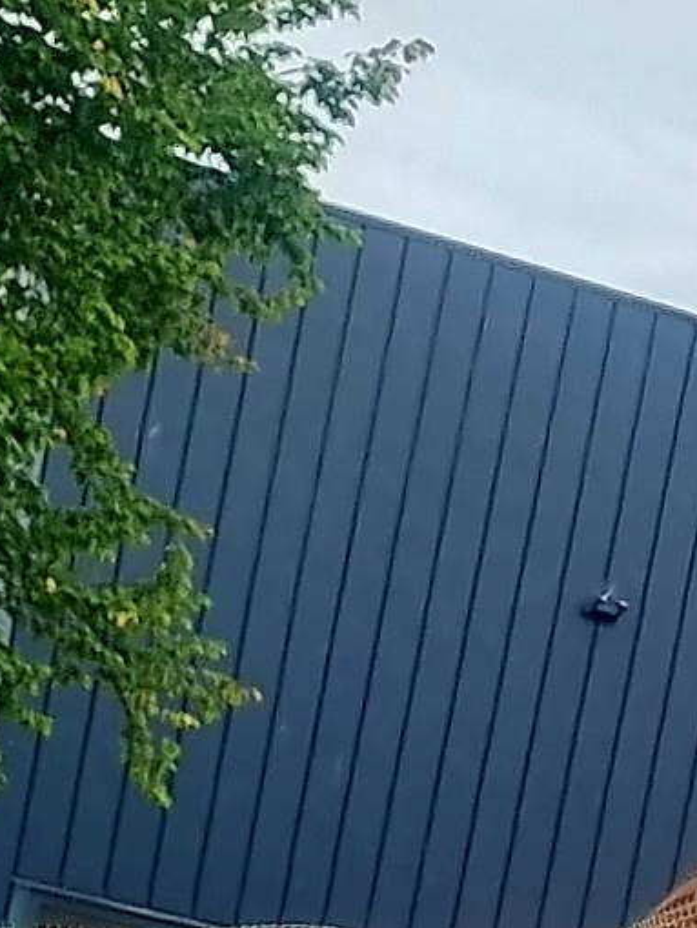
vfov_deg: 10.4
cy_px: 1731
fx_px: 4748
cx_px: 1645
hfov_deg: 7.8
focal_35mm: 177
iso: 50
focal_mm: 5.4
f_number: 1.8
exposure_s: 1/1429
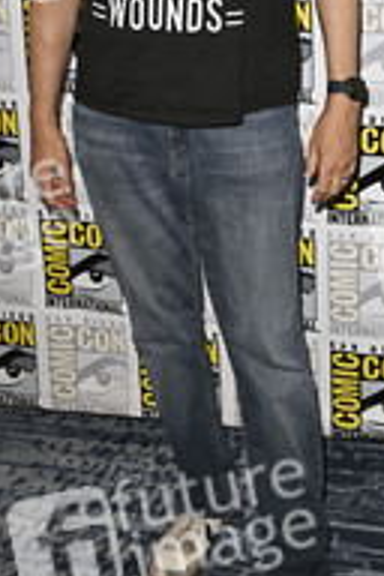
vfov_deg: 26.9
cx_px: 249
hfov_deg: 18.6
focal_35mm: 73
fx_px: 1168
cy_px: 81
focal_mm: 35
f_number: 5.6
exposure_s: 1/250
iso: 1250
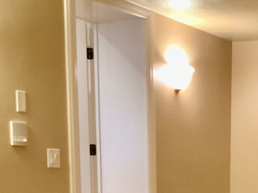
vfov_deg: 12.9
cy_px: 307
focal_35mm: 107
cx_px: 277
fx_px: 797
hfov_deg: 17.8
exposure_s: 1/24
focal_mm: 3
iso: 500
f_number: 1.8
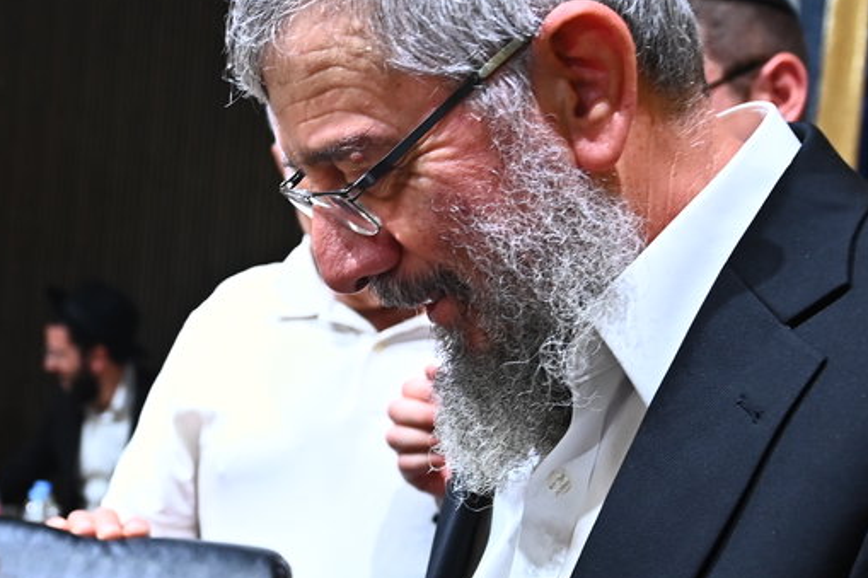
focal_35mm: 66
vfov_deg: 20.4
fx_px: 1591
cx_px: 302
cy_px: 442
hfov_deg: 30.3
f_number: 3.5
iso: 1250
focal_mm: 24
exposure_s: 1/200
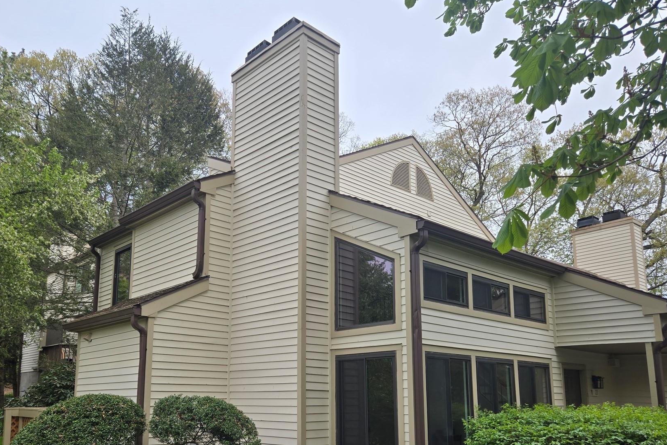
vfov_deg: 42.9
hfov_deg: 61.9
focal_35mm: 30
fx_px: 556
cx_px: 311
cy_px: 304
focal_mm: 5.4
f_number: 1.8
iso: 25
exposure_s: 1/1090
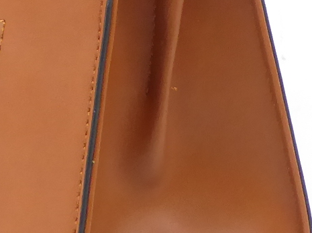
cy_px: -76
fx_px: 2630
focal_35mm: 292
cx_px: 76
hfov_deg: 6.8
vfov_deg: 5.1
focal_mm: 9
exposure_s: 1/50
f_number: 4.1
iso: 400
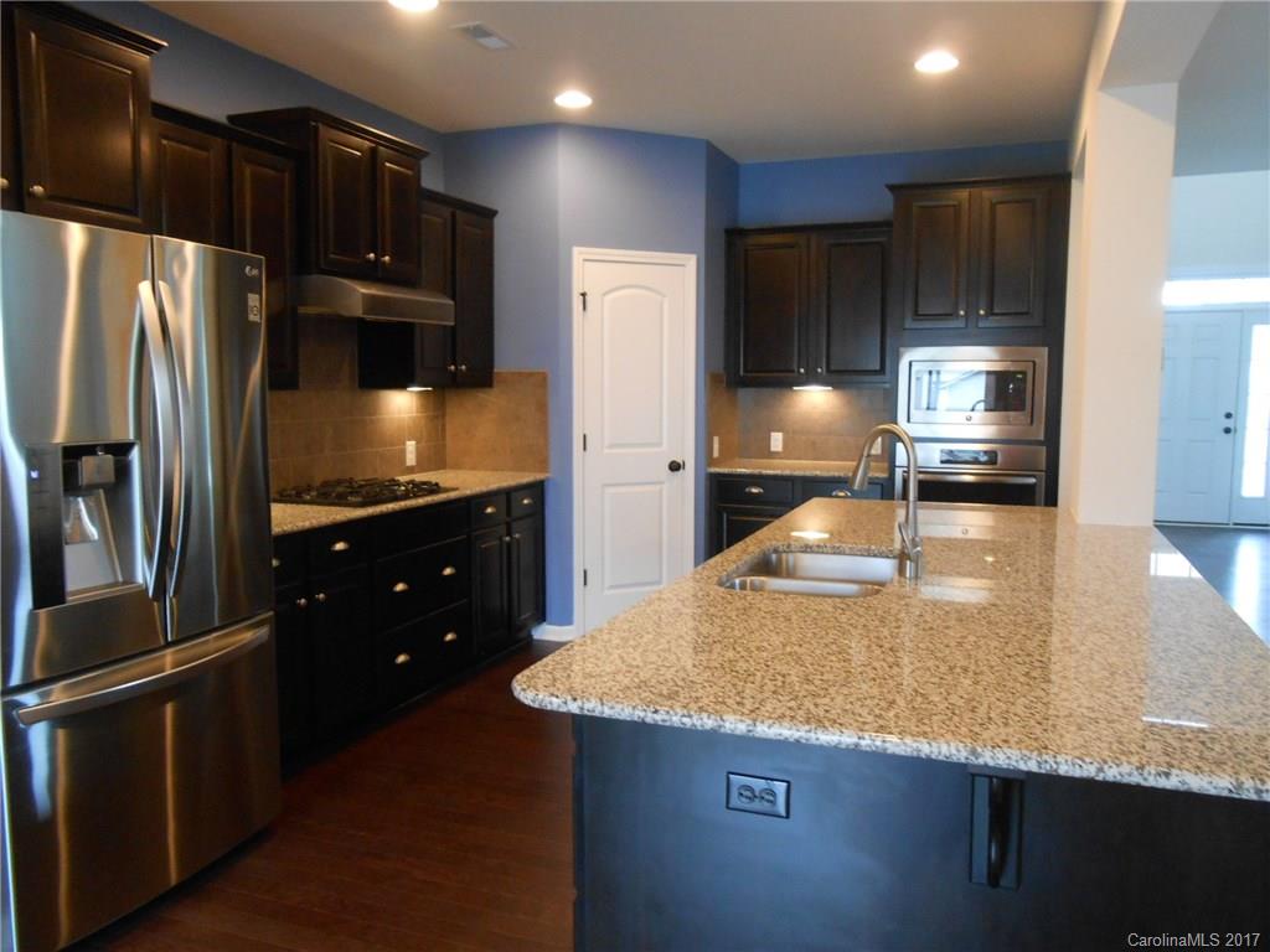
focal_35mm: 26
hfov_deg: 67.3
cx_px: 635
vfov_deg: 53.1
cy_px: 476
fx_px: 954
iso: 400
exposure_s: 1/10
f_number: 3.5
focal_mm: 4.6
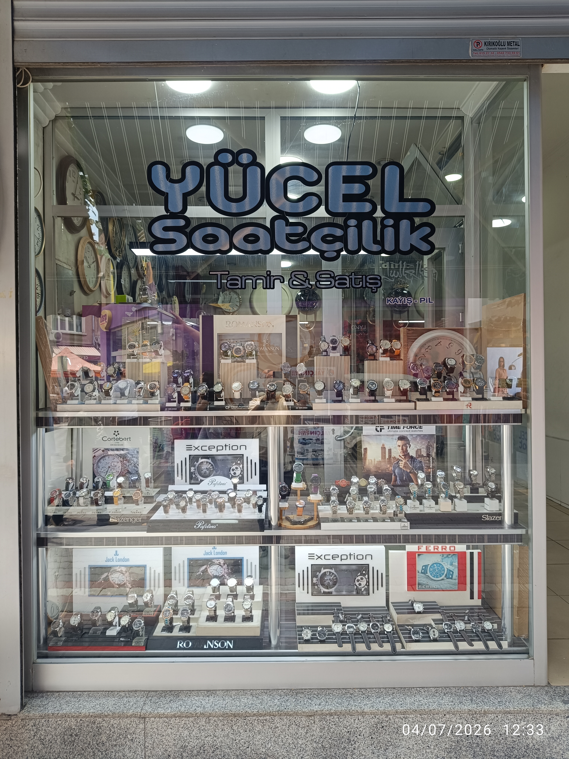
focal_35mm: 24
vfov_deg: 71.6
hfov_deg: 56.8
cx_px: 284
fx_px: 526
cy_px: 380
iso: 82
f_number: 1.88
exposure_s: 1/101
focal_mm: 5.59
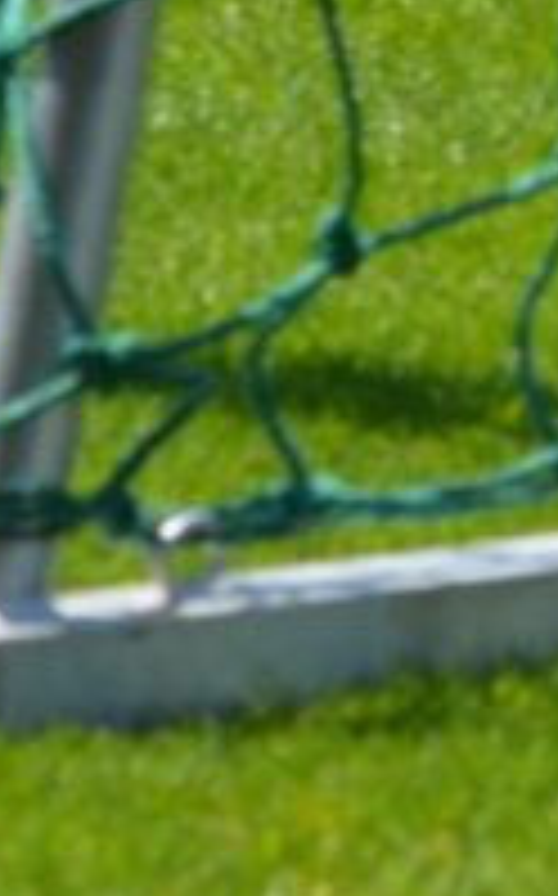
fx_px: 21363
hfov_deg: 1.5
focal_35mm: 876
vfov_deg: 2.4
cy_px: -745
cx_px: 1557
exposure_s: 1/320
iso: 200
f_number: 9
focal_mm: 95
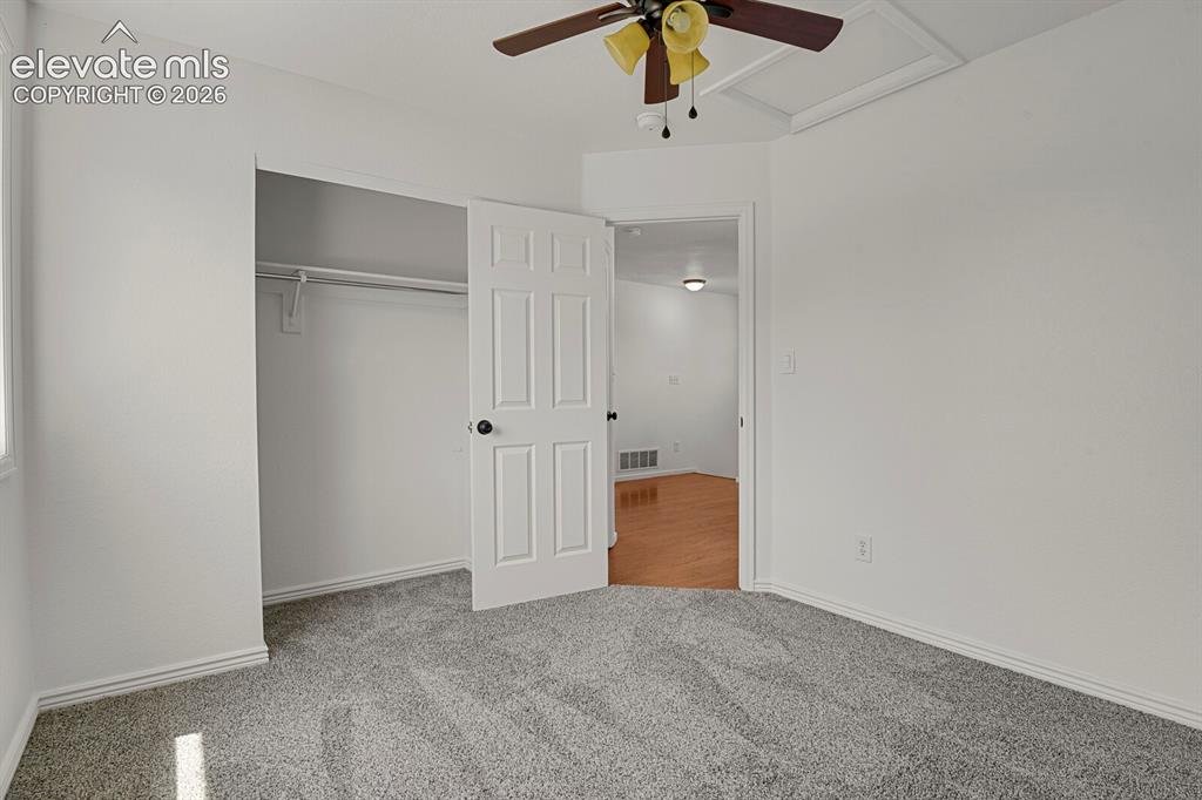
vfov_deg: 70.4
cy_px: 400
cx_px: 601
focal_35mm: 17
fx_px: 567
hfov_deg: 93.3
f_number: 8
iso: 250
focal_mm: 17
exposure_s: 1/1.67
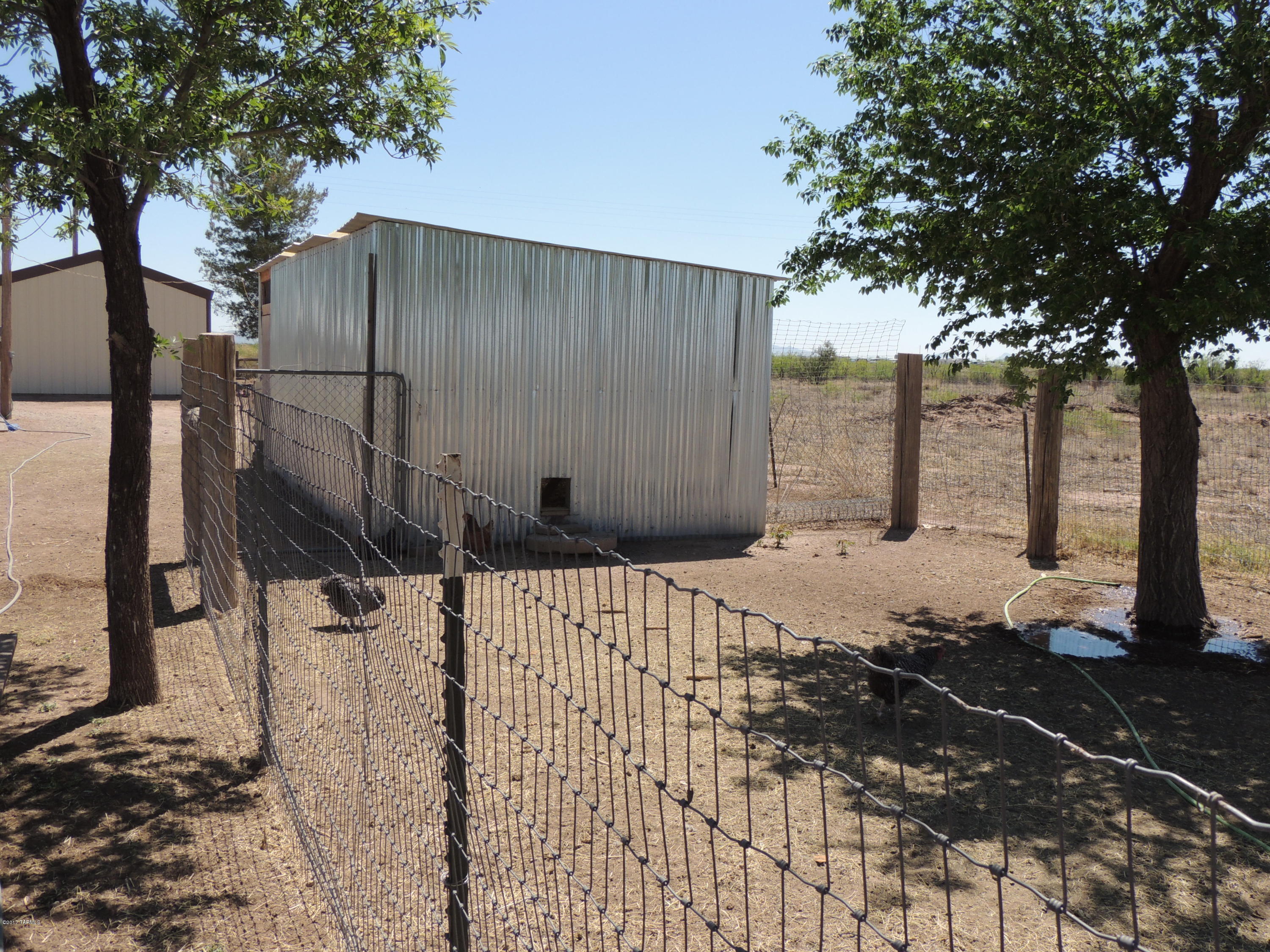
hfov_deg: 55.4
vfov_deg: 42.9
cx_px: 635
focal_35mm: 33
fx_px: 1211
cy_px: 476
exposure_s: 1/1000
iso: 100
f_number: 3.2
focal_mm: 5.8
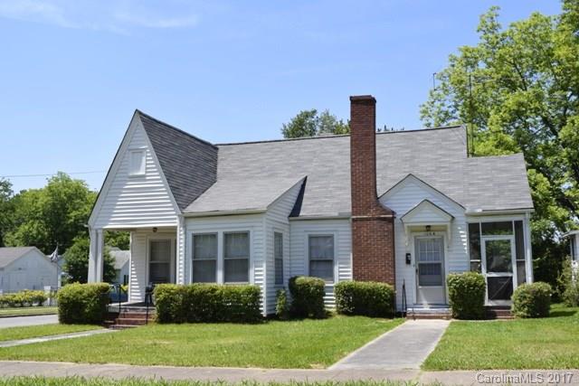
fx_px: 603
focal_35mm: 38
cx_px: 290
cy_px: 193
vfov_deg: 35.5
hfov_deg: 51.3
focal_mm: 25
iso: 200
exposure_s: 1/320
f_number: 9
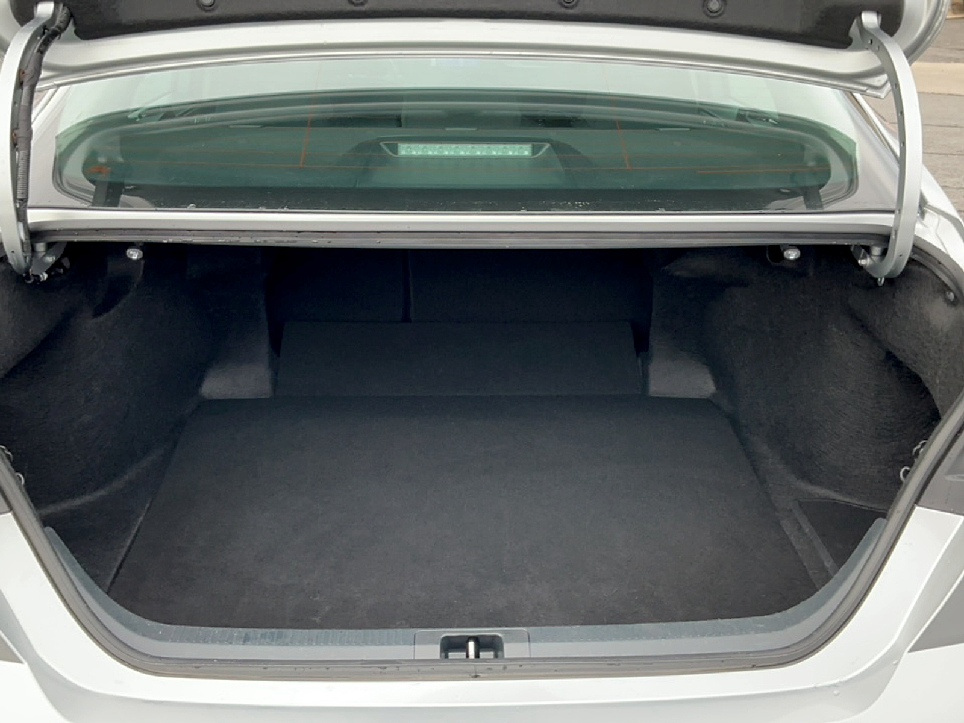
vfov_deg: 46.8
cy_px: 362
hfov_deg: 60.0
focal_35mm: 30
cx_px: 482
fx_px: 835
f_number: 1.8
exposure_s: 1/120
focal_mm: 3
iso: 40
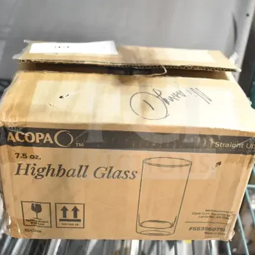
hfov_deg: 36.0
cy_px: 128
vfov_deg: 36.1
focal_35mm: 47
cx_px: 143
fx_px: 392
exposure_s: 1/60
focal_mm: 24
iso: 1600
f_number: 4
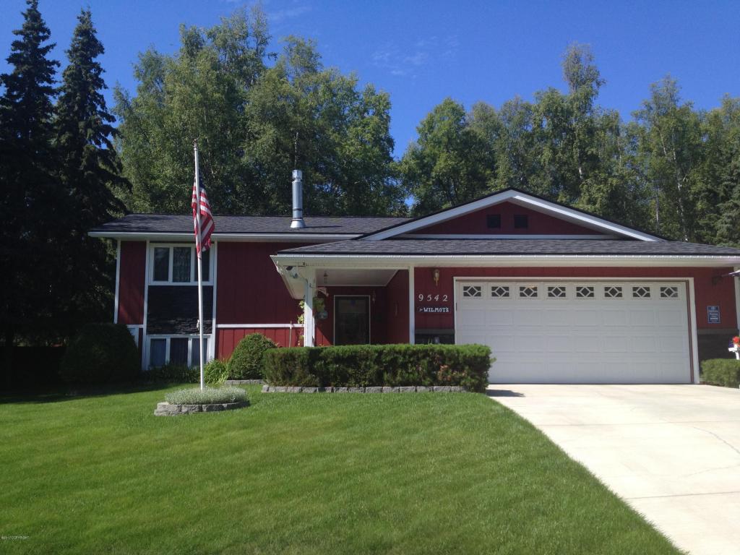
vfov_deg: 40.7
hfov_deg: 52.6
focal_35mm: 35
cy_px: 278
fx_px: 748
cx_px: 370
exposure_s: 1/1200
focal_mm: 4.28
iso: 50
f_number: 2.4
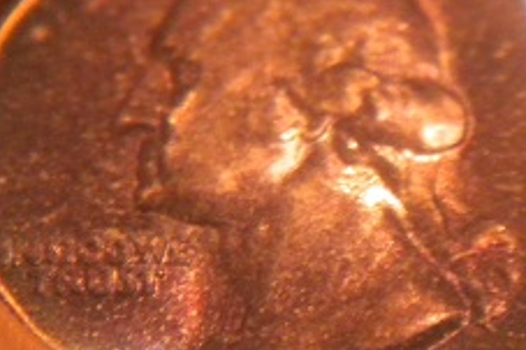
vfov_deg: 15.5
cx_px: 276
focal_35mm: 88
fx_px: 1285
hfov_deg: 23.1
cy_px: 150
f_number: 3.1
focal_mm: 6.3
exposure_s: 1/37.8
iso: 400
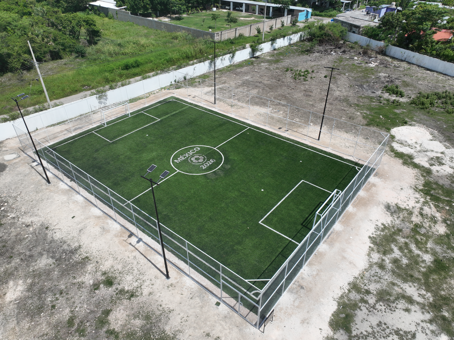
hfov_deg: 71.6
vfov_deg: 56.8
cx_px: 227
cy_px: 170
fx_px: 315
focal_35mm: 24
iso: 110
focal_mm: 12.29
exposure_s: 1/3200
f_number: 2.8
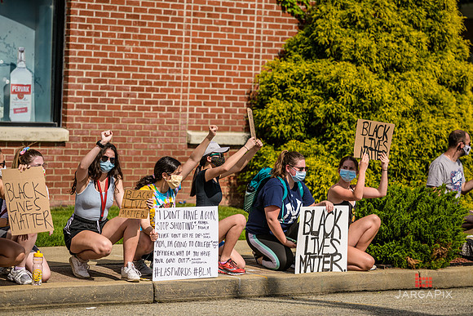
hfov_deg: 12.8
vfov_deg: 8.6
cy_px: 158
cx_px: 236
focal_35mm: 160
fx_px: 2103
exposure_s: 1/5000
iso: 200
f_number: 4
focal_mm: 160
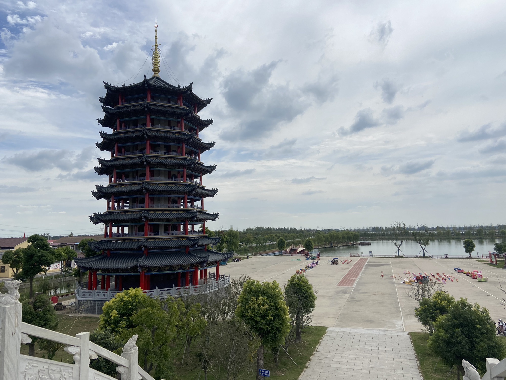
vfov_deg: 53.1
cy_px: 190
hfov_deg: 67.3
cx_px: 253
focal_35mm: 26
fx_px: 380
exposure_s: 1/6061
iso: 32
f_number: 1.8
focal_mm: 4.25
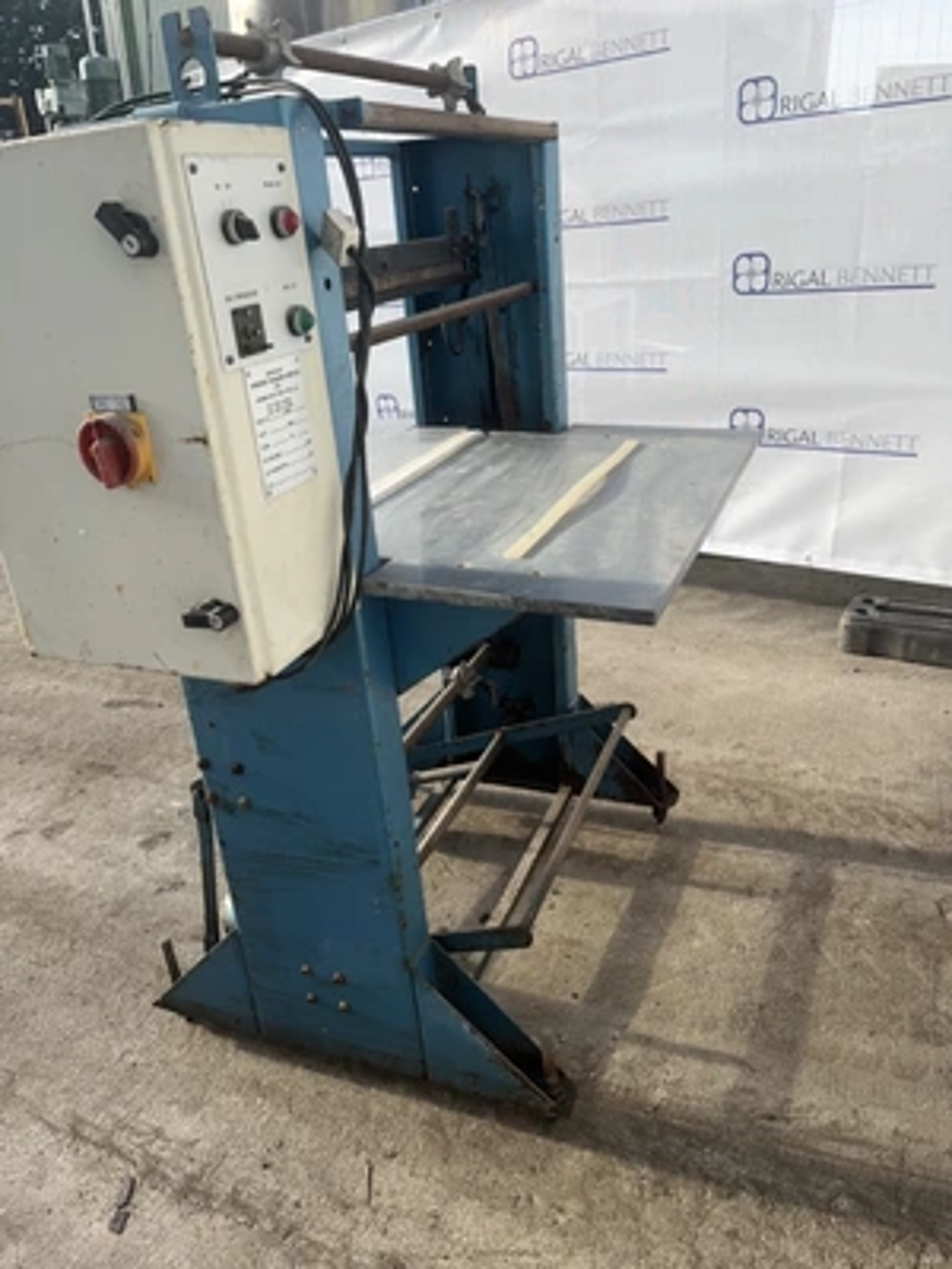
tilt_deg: -24.7
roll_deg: +1.9
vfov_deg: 67.3
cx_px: 476
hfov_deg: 53.1
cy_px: 634
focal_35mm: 26
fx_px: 953
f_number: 1.6
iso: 32
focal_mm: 5.1
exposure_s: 1/891
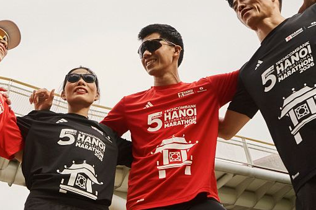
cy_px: 73
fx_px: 386
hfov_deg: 43.4
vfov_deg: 30.3
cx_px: 88
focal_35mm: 44
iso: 200
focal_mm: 28
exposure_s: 1/200
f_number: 9
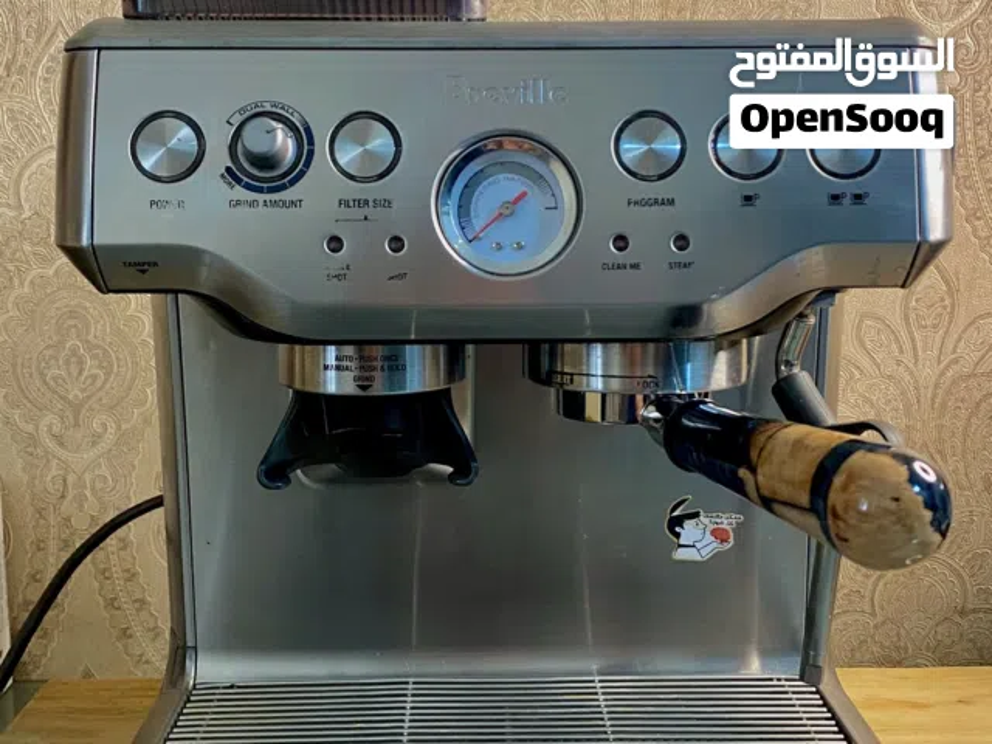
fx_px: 745
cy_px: 372
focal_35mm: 26
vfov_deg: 53.1
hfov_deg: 67.3
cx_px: 496
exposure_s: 1/50
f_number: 1.8
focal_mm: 4.25
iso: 320
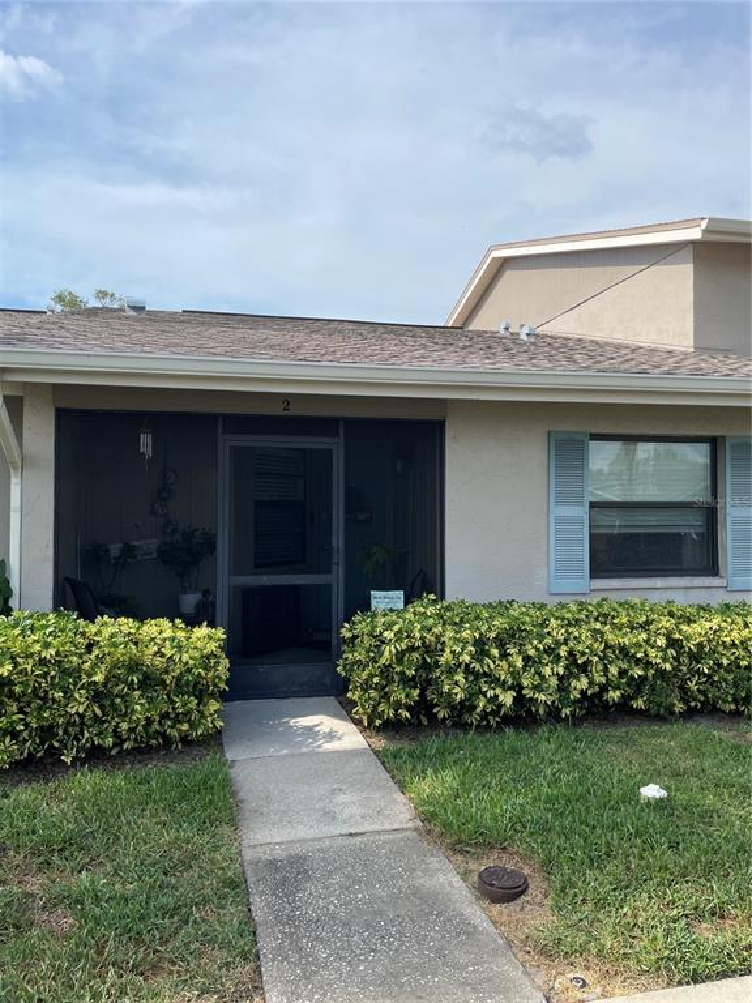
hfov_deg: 53.1
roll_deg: +0.7
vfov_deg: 67.3
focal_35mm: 26
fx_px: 753
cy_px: 502
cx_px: 376
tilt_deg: +1.4
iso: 32
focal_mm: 4.2
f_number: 1.6
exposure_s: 1/3401
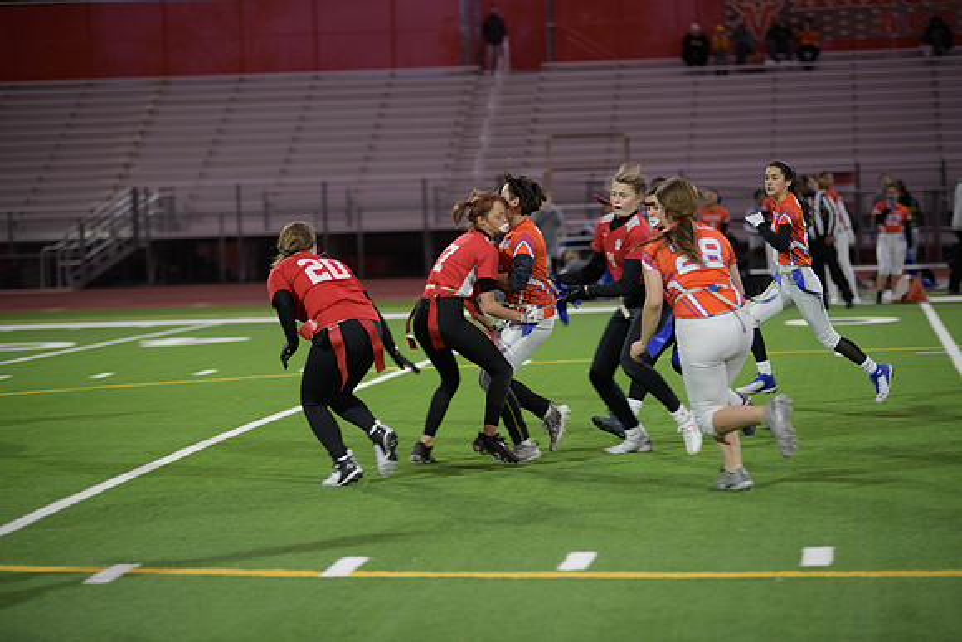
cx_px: 481
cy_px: 321
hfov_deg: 15.2
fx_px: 3608
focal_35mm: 135
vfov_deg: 10.2
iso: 640
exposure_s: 1/200
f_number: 2.8
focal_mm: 135
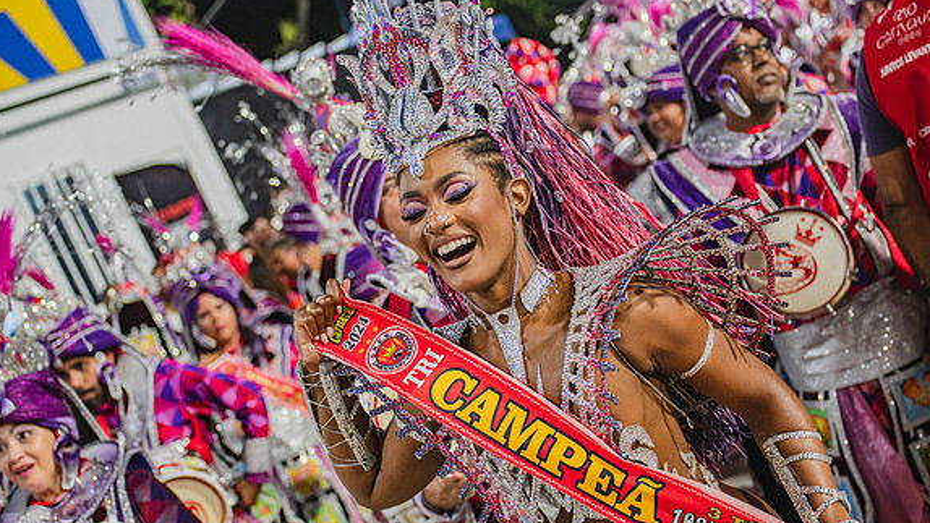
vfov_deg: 16.3
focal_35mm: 74
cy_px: 280
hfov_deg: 28.6
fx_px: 1825
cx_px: 467
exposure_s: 1/160
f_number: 4.5
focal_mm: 70
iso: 2500
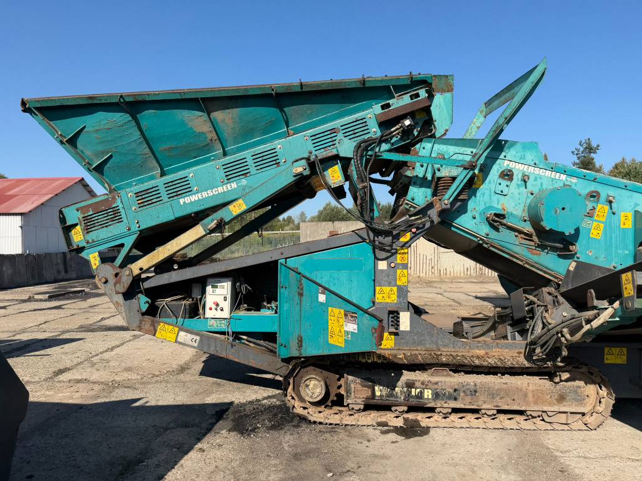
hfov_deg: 71.6
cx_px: 321
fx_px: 445
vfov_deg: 56.8
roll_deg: +0.6
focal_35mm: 24
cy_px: 240
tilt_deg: +0.2
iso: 80
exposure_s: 1/4405
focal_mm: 6.76
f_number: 1.78
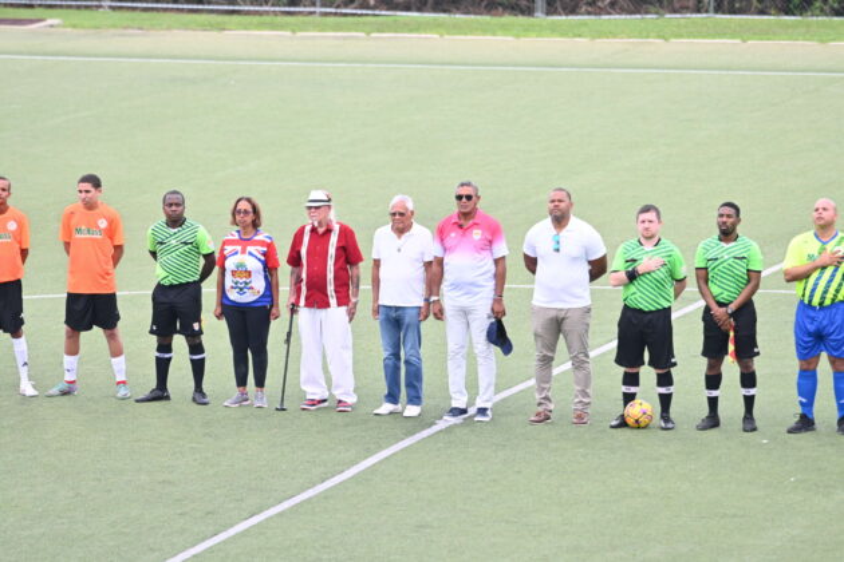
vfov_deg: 4.6
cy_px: 281
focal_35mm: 300
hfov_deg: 6.9
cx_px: 422
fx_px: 7033
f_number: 3.2
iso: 1600
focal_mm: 200
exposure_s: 1/2500
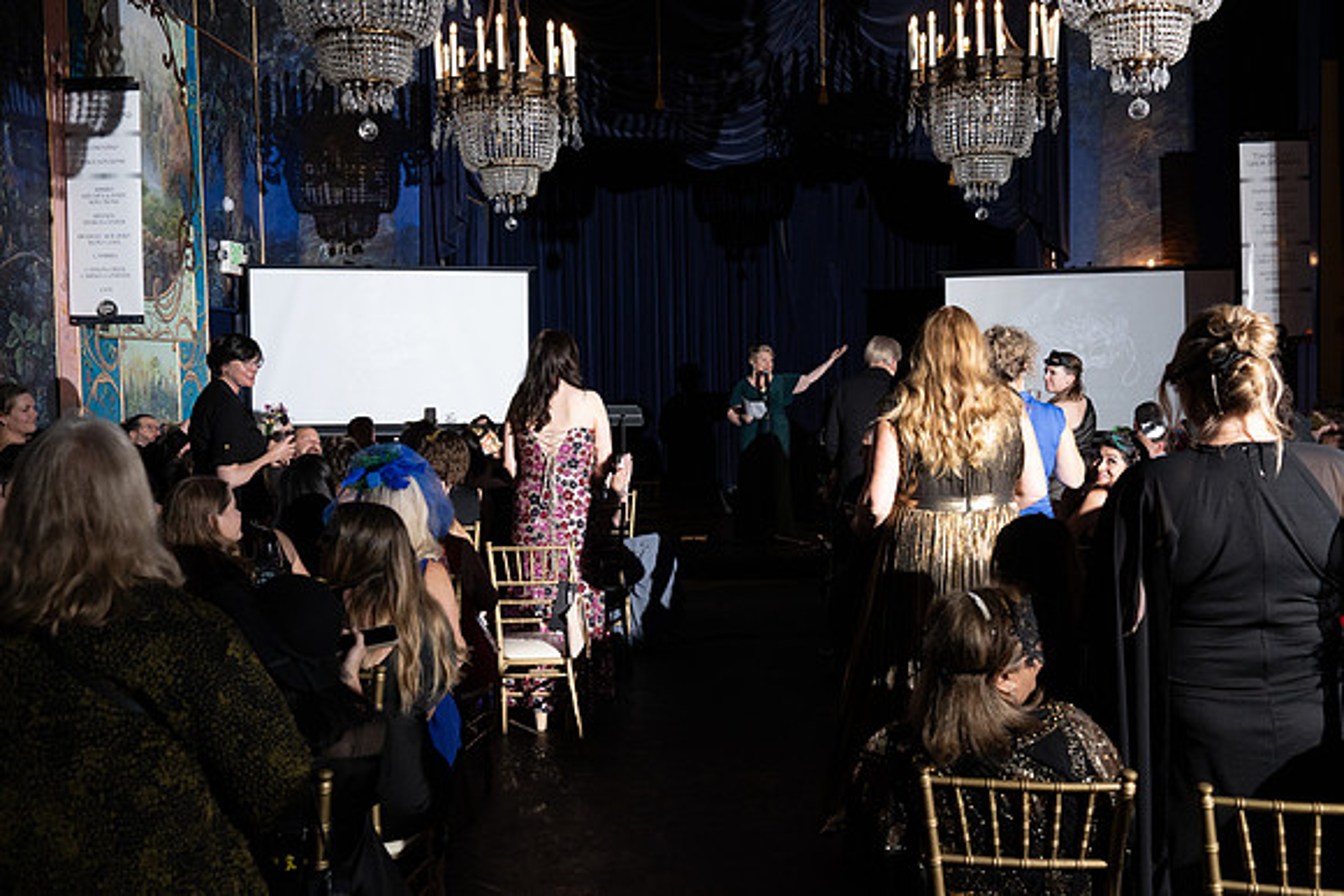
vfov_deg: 37.9
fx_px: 1307
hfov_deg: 54.4
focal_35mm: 35
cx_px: 672
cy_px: 448
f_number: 5
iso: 2500
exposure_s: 1/200
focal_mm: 35
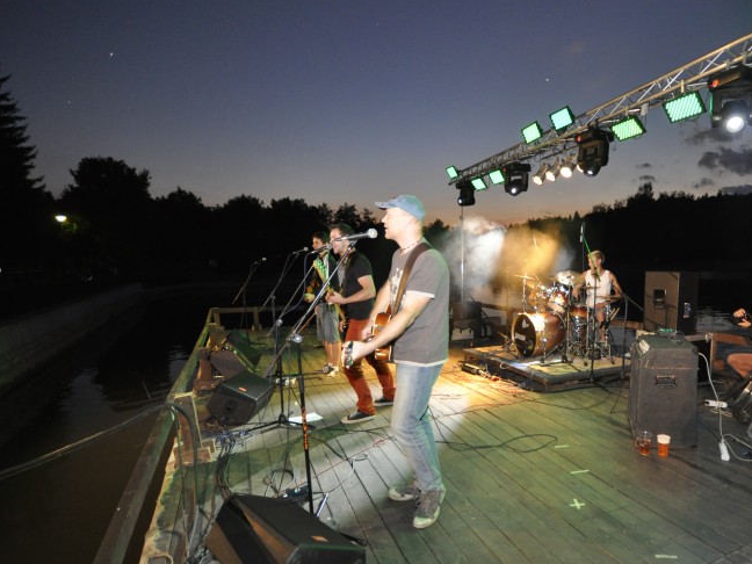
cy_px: 308
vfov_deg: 65.8
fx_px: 434
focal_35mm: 20
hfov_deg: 79.4
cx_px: 492
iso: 1000
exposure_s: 1/20
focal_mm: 10
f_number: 4
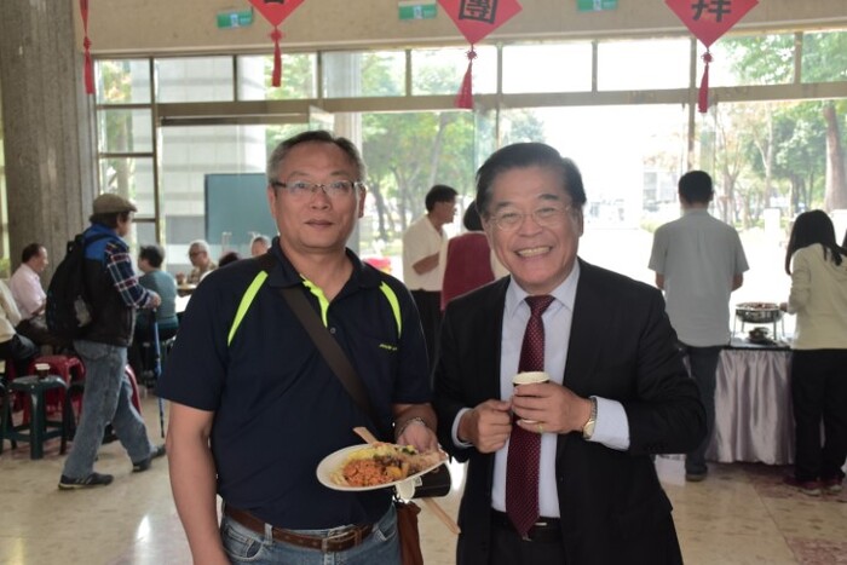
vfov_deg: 34.2
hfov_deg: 49.5
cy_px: 282
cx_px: 424
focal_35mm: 39
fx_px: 918
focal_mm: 26
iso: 400
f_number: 5
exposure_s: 1/125
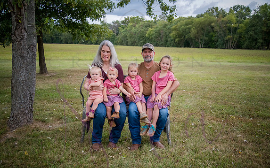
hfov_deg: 58.1
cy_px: 85
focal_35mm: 33
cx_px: 135
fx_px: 243
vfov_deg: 38.3
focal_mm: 32
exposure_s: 1/640
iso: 400
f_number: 4
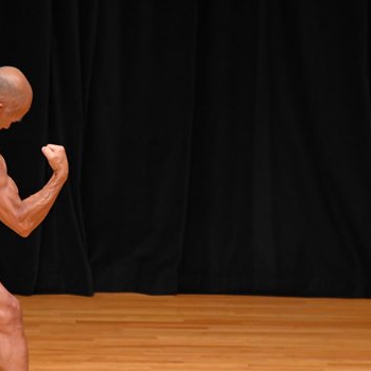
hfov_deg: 3.1
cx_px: 2
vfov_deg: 3.1
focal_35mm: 565
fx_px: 6851
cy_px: 214
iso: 3200
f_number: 5.6
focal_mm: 200
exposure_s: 1/400
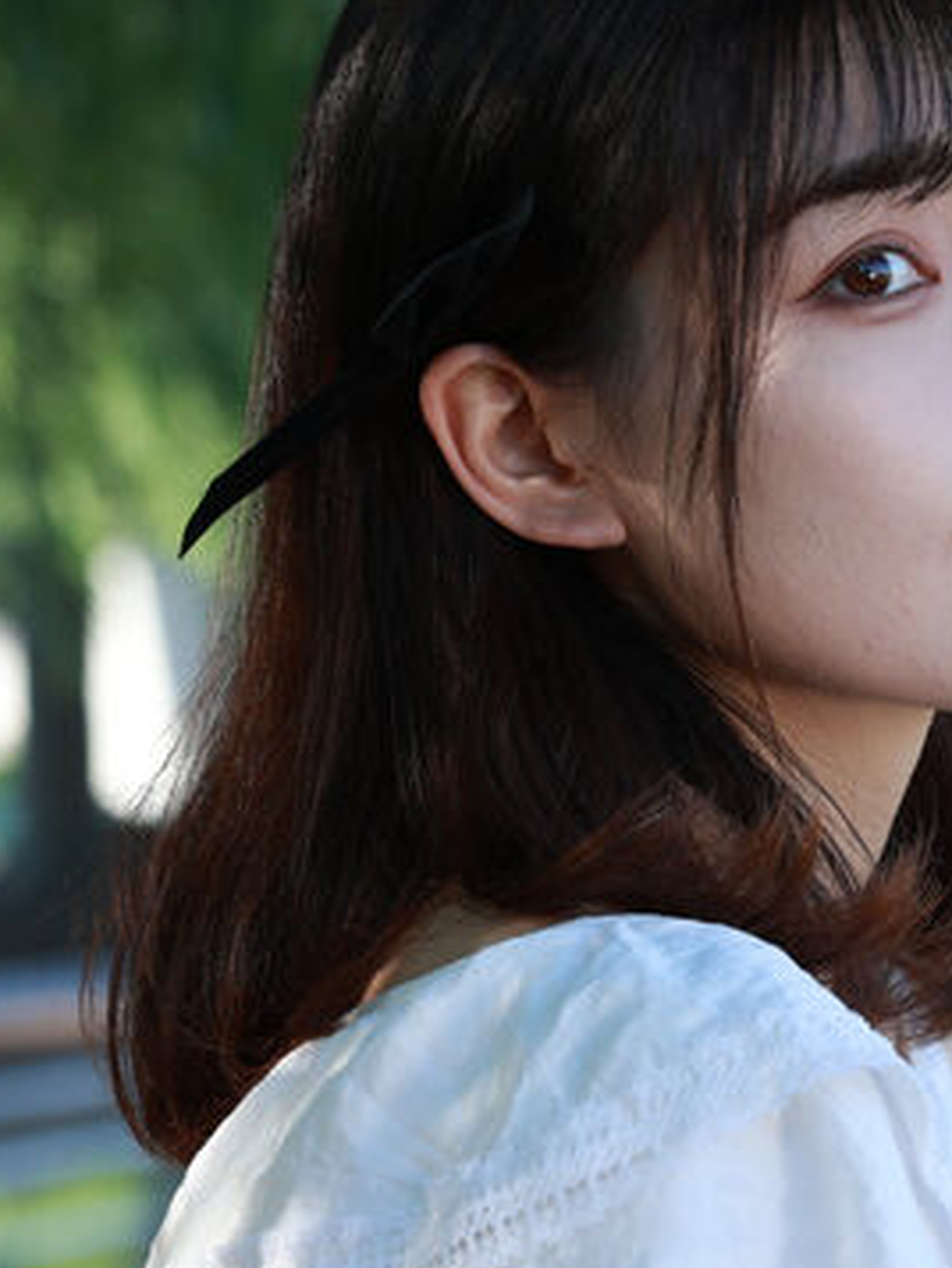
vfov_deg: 10.0
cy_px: 1037
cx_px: 1172
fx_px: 7219
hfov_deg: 7.5
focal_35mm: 197
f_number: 4
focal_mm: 61
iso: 125
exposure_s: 1/200
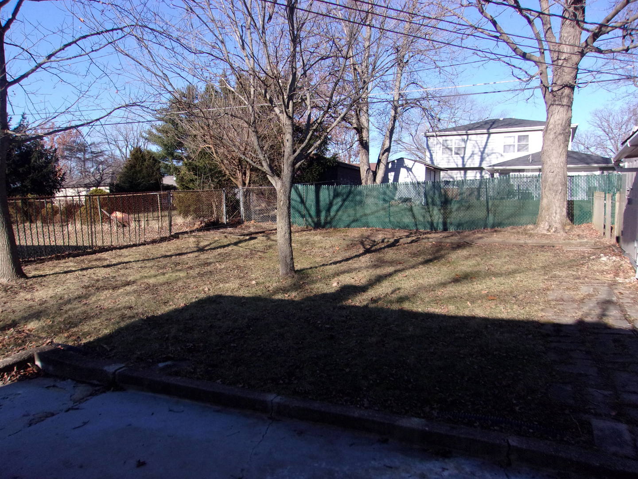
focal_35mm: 27
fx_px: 498
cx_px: 319
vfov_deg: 51.4
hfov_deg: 65.3
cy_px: 240
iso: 200
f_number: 10.4
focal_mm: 4.9
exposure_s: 1/160
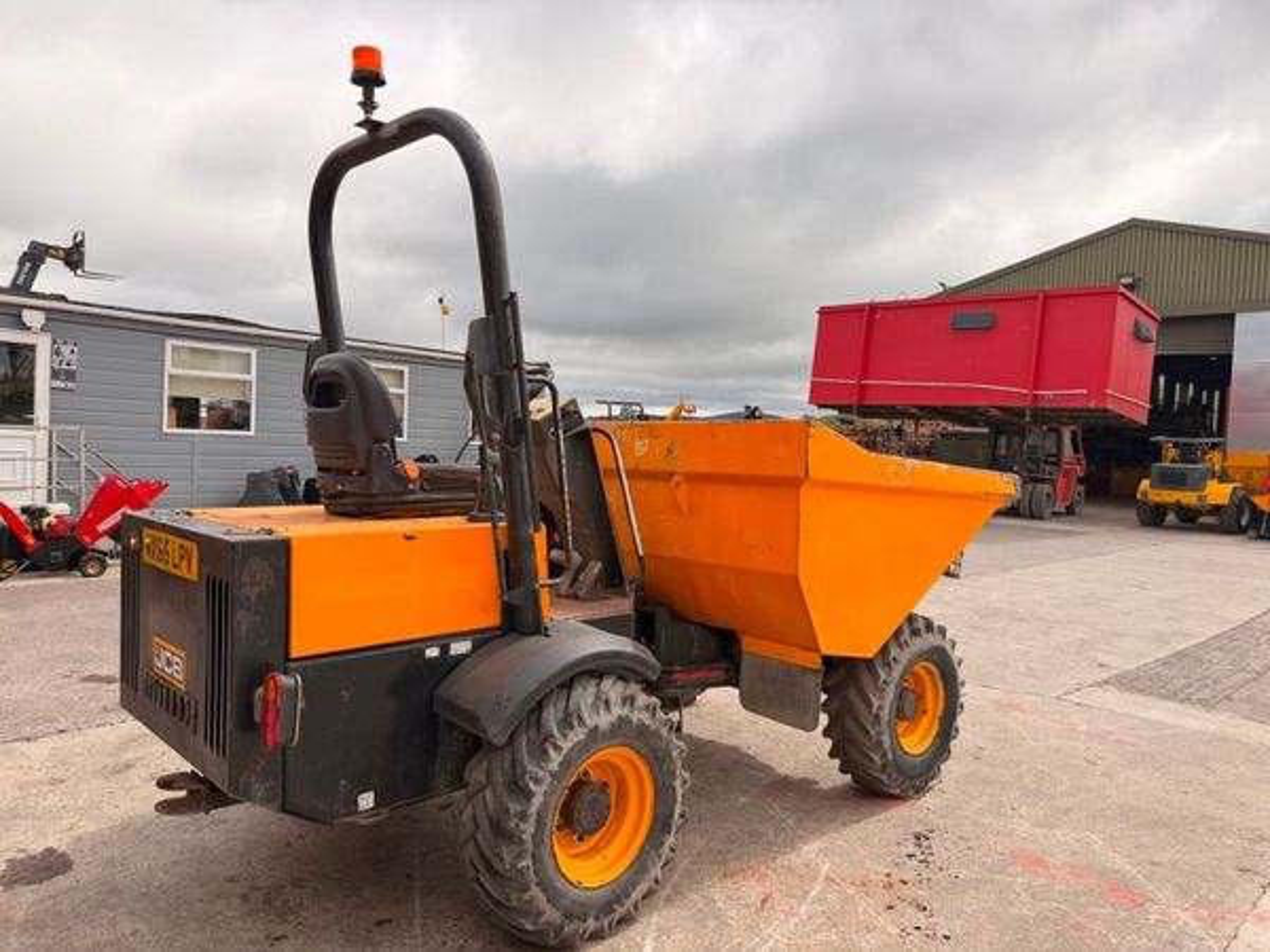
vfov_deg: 56.8
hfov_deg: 71.6
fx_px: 881
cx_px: 635
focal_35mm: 24
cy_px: 476
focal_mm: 6.76
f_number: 1.78
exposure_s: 1/3584
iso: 100
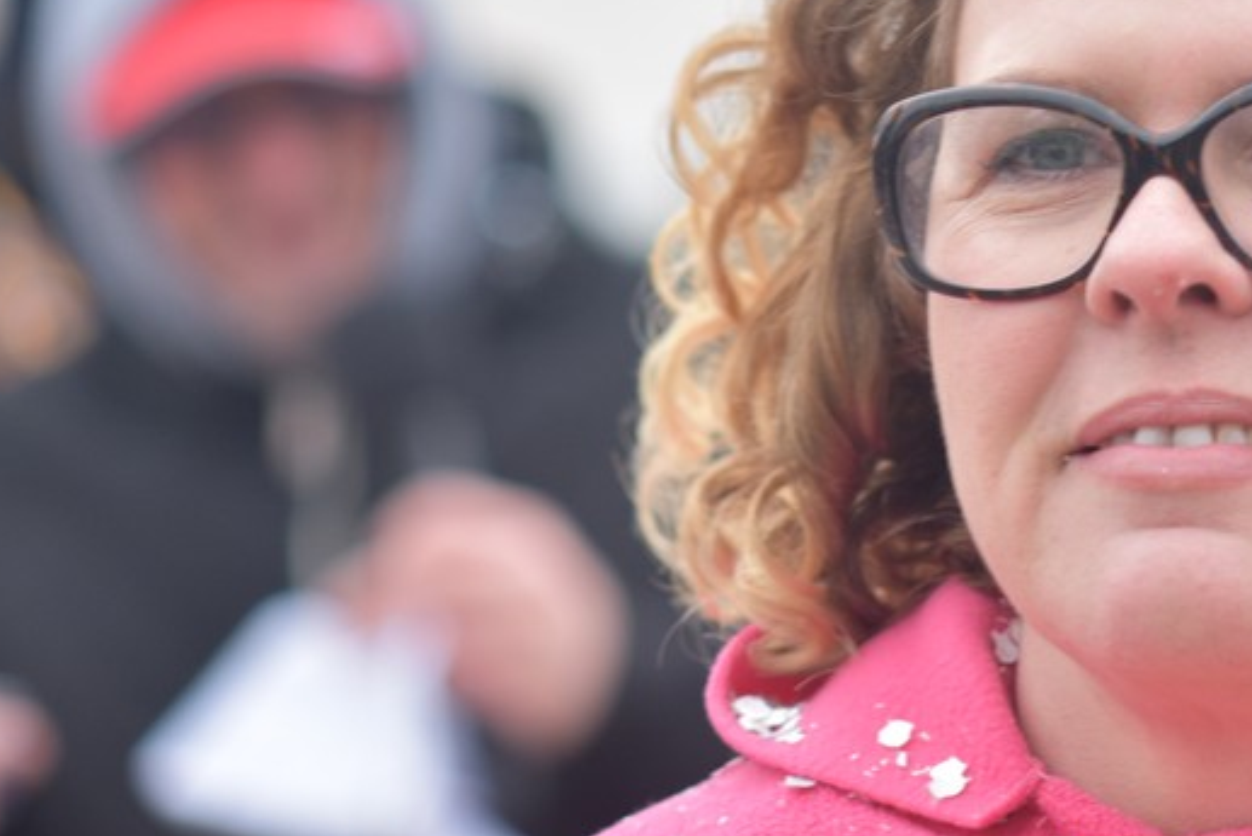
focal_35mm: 333
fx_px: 11584
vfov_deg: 4.1
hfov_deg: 6.2
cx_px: 1201
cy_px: 212
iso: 320
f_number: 3.2
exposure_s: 1/160
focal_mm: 112
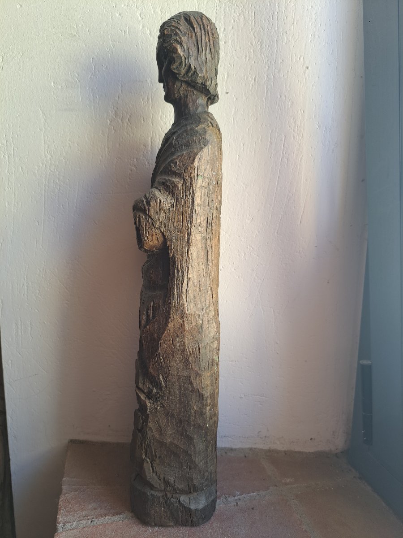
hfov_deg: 56.8
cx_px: 202
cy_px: 269
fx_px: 373
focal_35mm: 24
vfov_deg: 71.6
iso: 50
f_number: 1.8
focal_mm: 5.23
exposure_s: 1/50
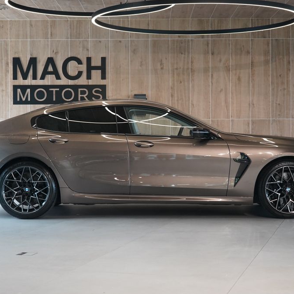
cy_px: 148
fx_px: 721
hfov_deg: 23.1
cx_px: 152
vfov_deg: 23.1
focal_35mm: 75
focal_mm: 58
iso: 3200
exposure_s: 1/160
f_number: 5
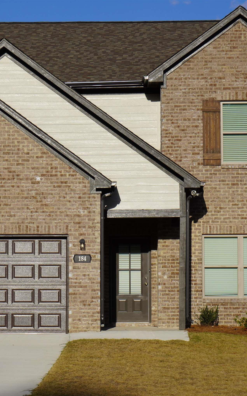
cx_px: 81
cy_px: 199
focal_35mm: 111
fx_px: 1196
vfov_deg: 18.8
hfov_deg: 11.8
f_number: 11
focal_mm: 48
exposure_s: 1/320
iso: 100
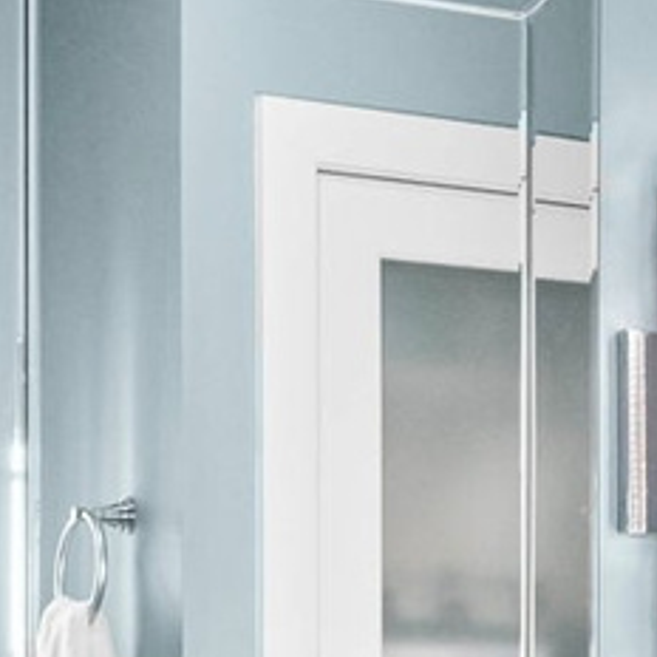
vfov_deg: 14.2
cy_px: 709
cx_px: 467
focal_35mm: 120
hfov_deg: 14.5
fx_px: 2577
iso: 500
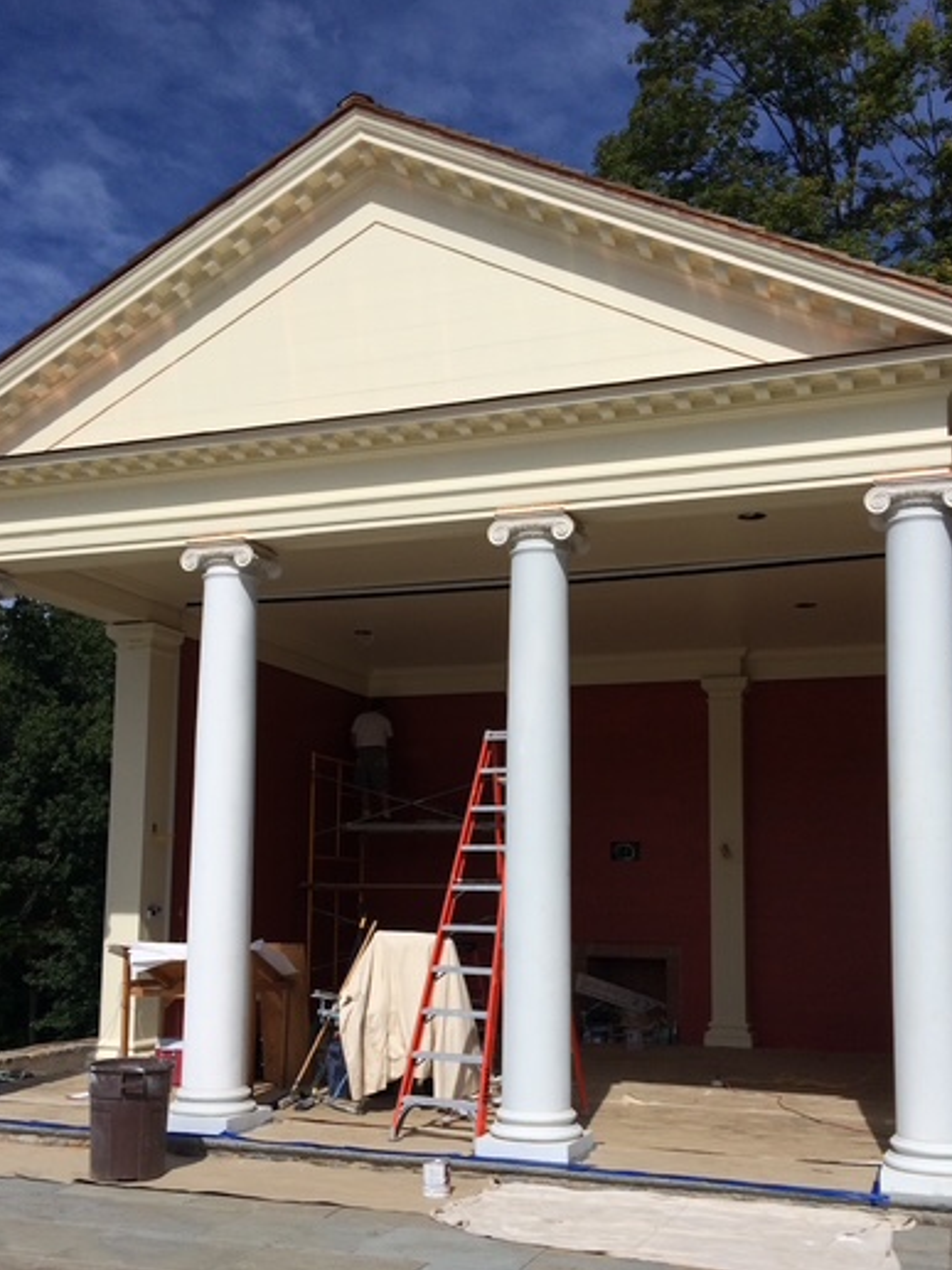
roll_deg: +0.7
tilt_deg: +4.7
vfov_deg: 51.1
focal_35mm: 36
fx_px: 1320
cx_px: 492
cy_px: 738
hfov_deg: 39.7
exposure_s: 1/5882
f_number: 2.2
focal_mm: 4.15
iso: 32
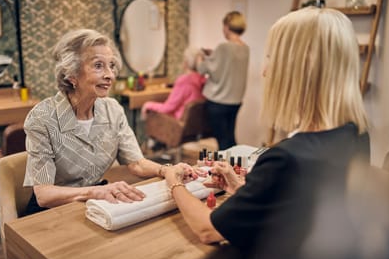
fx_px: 389
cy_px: 131
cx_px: 192
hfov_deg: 53.2
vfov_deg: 36.8
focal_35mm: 36
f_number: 1.6
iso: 160
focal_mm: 35
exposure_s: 1/125
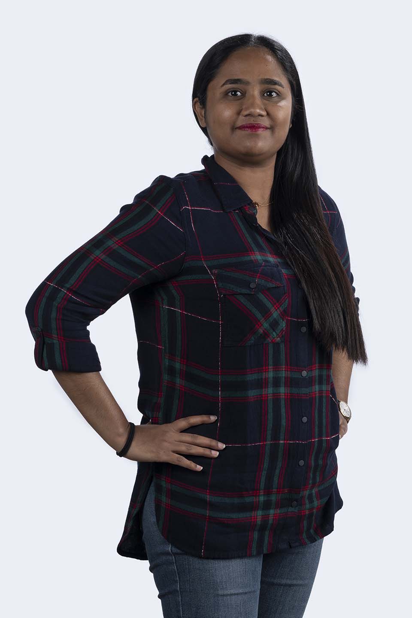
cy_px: 309
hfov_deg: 13.0
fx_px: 1802
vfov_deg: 19.5
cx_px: 206
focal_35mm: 105
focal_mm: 105
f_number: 9
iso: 100
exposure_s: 1/250
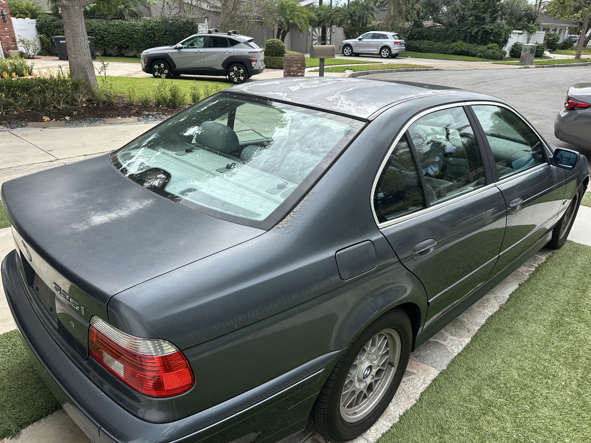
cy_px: 222
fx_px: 410
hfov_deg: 71.6
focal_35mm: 24
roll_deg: -1.6
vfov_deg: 56.8
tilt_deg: -24.1
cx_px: 296
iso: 80
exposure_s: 1/2203
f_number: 1.78
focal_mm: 6.86
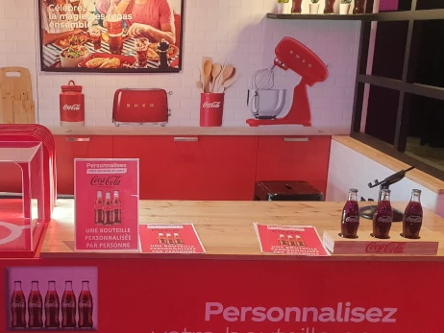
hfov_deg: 40.7
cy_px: 178
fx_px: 577
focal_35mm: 45
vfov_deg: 32.2
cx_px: 105
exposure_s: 1/50
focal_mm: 4.3
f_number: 2.4
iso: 250
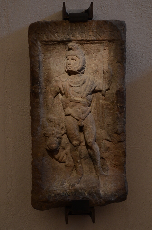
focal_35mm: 75
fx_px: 477
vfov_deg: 27.0
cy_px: 115
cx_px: 76
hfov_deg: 18.1
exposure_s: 1/30
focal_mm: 50
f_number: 4.8
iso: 1250
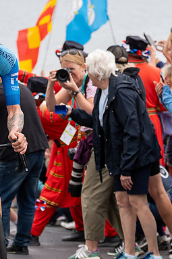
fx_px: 1513
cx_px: -12
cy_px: 62
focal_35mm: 211
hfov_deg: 6.5
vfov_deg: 9.7
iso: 320
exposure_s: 1/1000
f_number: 3.5
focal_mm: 70
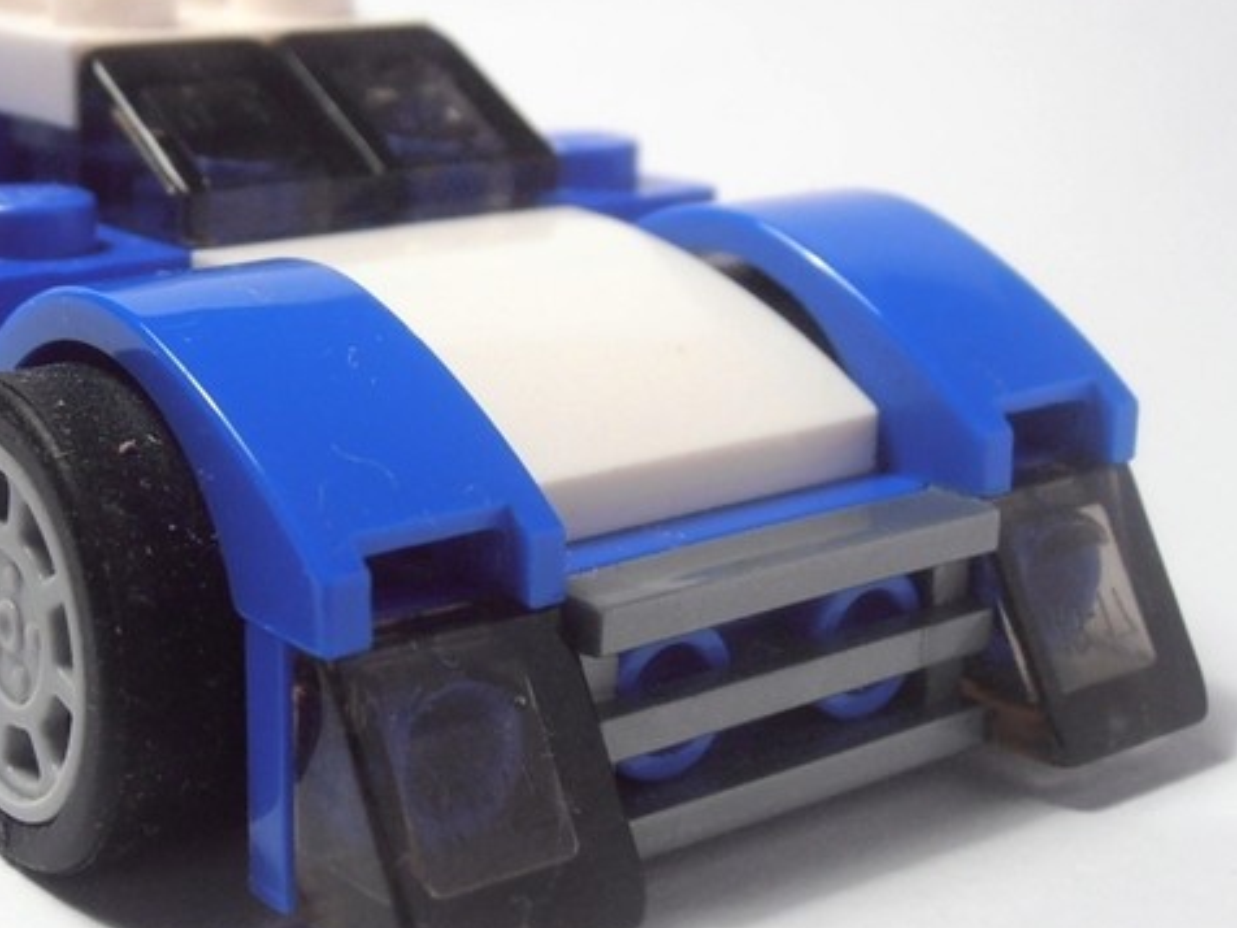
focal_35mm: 70
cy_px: 425
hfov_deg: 27.5
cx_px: 353
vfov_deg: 21.0
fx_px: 2501
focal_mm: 6.61
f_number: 3.9
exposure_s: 1/50
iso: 80
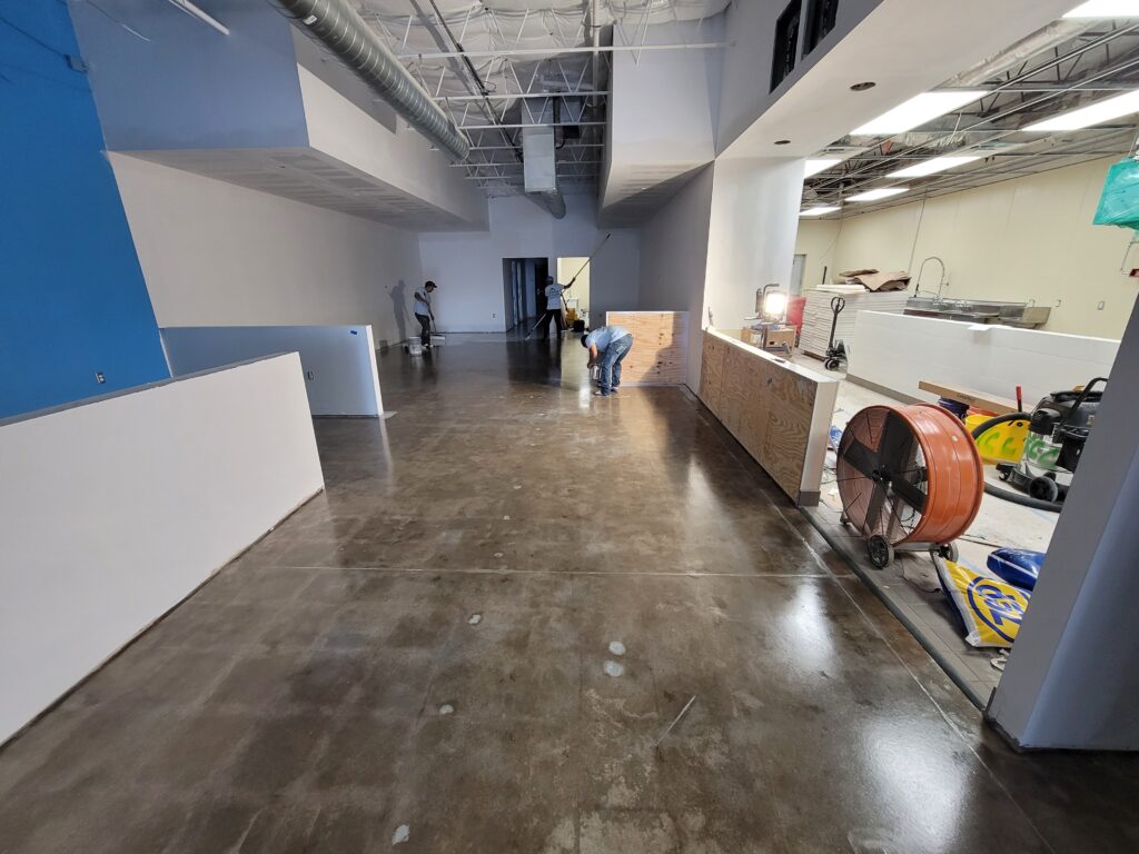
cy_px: 427
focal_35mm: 13
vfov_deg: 89.9
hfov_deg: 106.2
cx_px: 570
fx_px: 428
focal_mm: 2.2
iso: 250
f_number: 2.2
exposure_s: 1/60
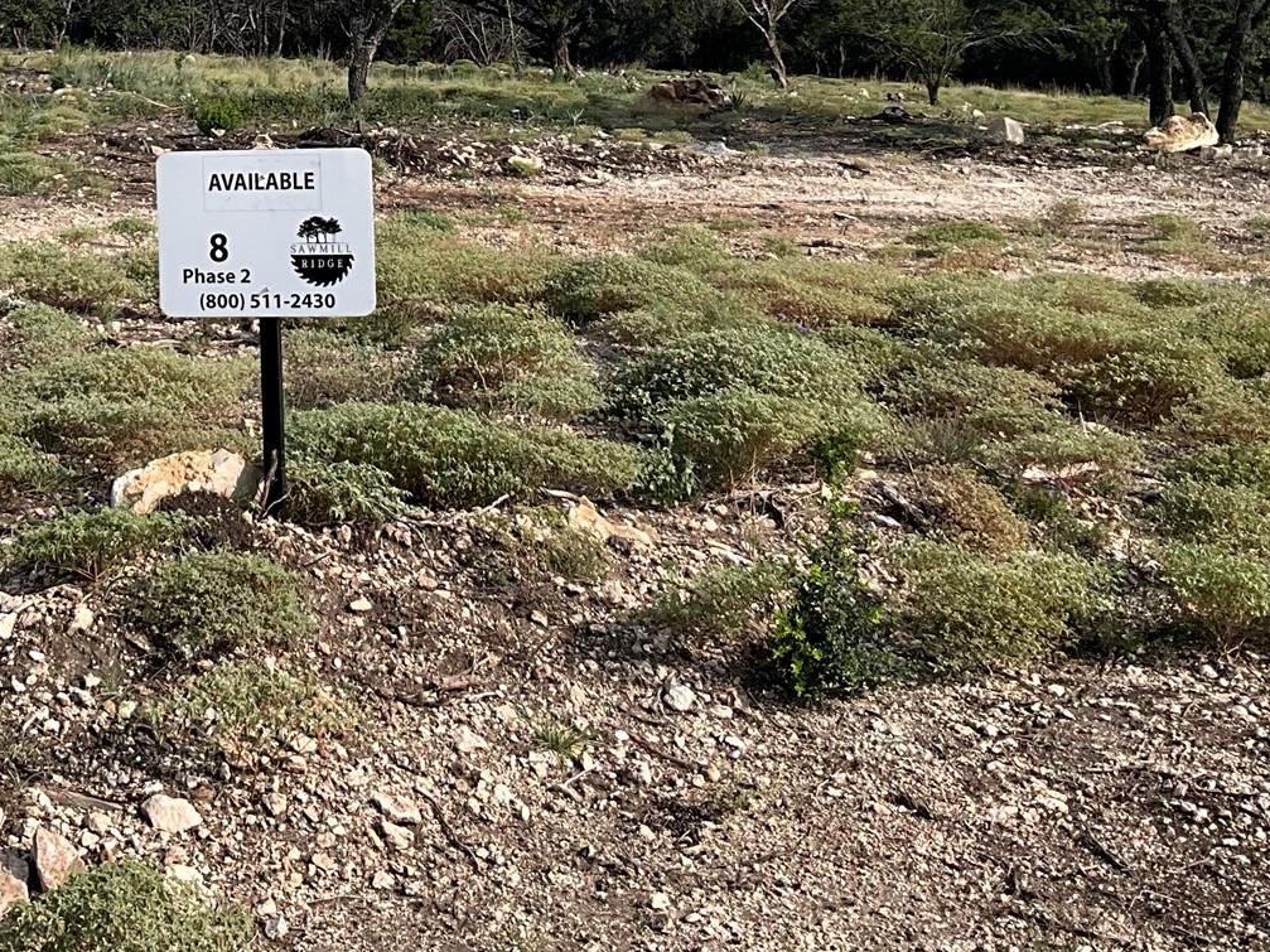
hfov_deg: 32.0
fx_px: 2164
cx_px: 286
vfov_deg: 23.7
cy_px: -13
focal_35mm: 59
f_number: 1.8
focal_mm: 3
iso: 25
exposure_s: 1/1984
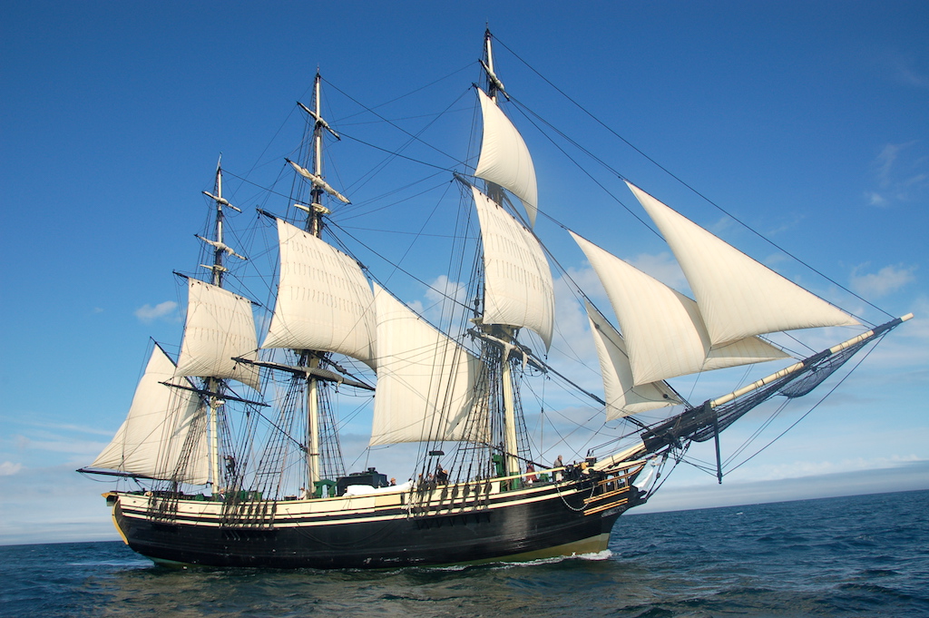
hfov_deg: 67.4
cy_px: 309
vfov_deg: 47.9
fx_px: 696
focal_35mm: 27
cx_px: 464
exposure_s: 1/400
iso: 200
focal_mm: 18
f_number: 10
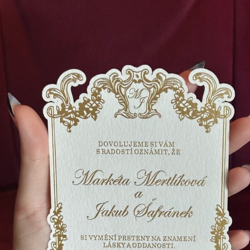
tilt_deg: -35.8
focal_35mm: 74
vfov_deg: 23.1
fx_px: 605
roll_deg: +6.4
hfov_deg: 23.4
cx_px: 135
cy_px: 195
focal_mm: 6.86
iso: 320
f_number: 1.78
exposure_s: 1/40
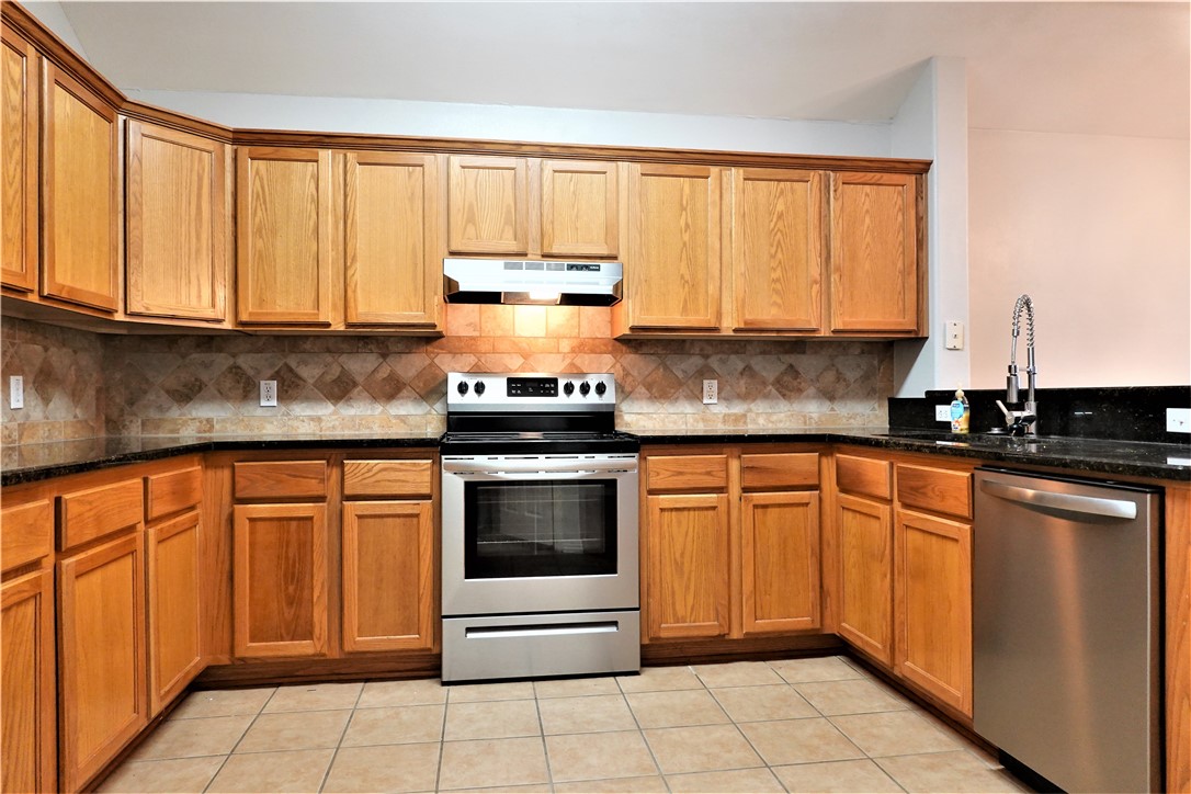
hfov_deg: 73.7
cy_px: 397
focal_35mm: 24
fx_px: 794
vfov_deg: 53.1
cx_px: 596
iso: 640
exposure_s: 1/30
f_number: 2.8
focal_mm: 9
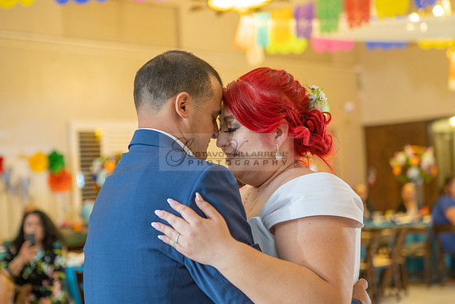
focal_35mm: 70
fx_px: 885
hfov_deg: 28.8
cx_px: 228
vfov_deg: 19.5
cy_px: 152
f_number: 3.2
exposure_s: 1/80
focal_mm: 70
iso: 1250
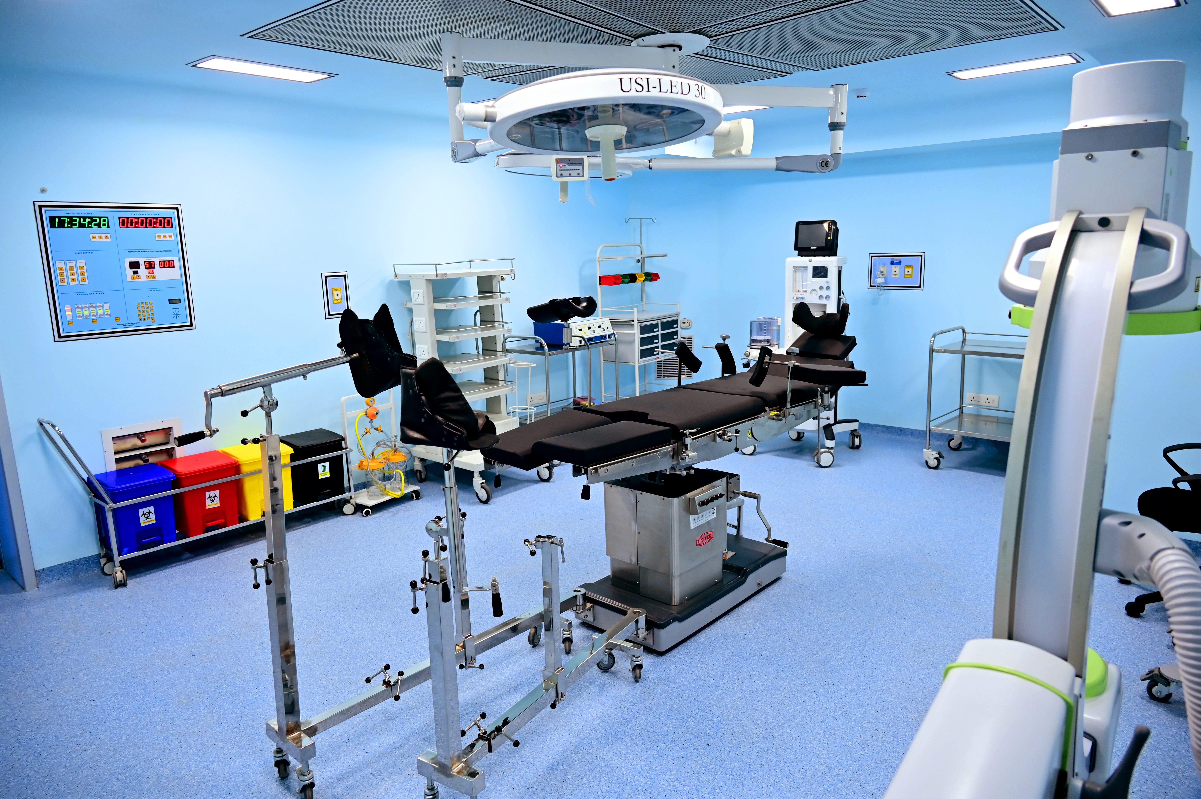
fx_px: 800
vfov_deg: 53.1
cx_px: 600
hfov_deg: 73.8
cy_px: 400
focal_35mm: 24
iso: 1000
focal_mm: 24
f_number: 4.5
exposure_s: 1/100
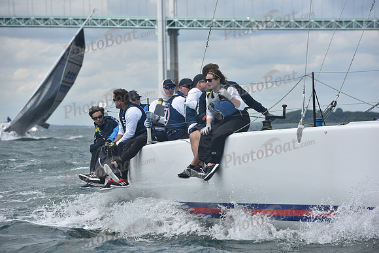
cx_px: 190
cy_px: 126
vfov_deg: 7.4
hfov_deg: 11.1
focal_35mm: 185
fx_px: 1948
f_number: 8
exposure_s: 1/1000
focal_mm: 185
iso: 250
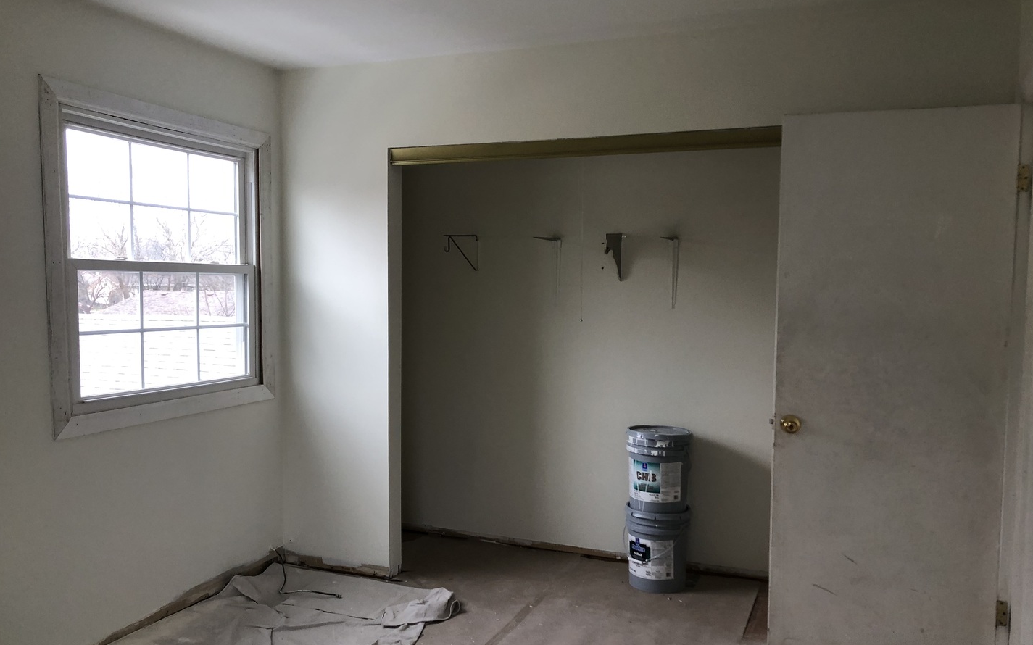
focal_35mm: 30
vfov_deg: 41.8
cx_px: 520
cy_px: 355
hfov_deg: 62.9
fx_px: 844
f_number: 1.8
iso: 25
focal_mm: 4
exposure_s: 1/40
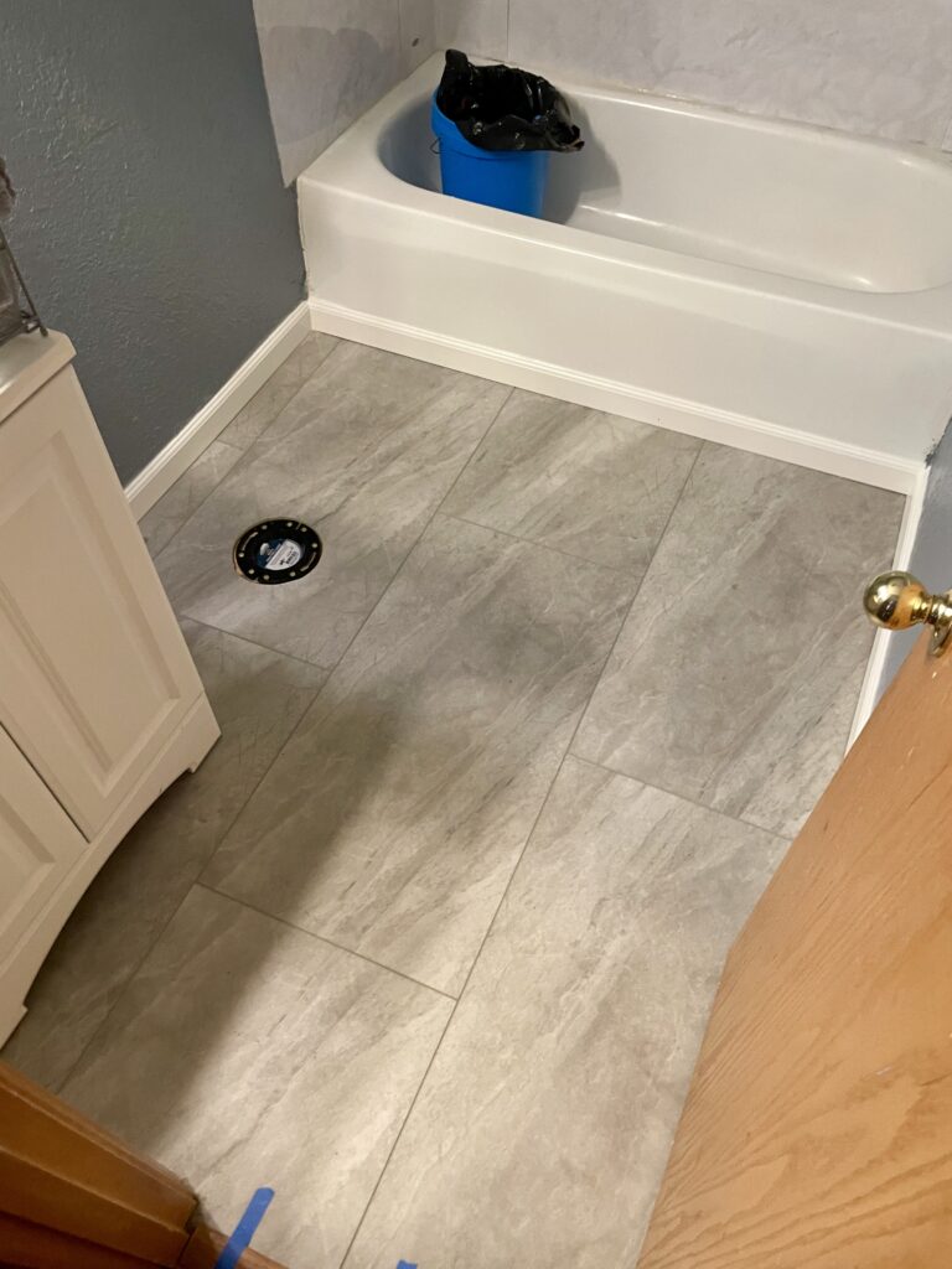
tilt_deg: -55.0
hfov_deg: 53.1
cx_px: 476
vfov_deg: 67.3
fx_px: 953
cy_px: 634
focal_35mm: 26
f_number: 1.6
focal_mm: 4.2
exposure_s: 1/60
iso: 200
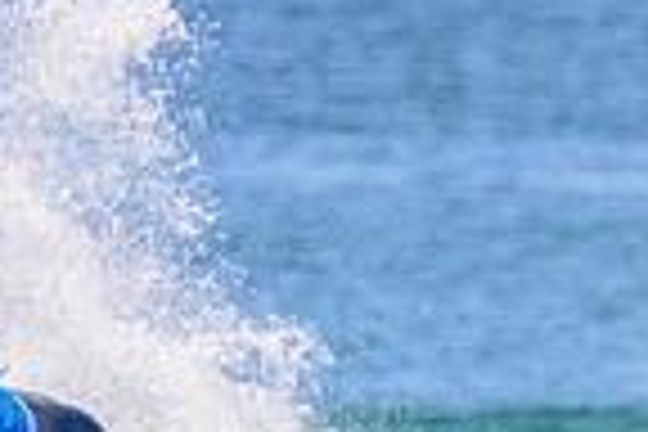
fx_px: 61123
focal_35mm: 3396
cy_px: 565
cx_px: 208
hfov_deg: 0.6
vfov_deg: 0.4
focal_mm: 800
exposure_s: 1/2000
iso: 2000
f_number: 11
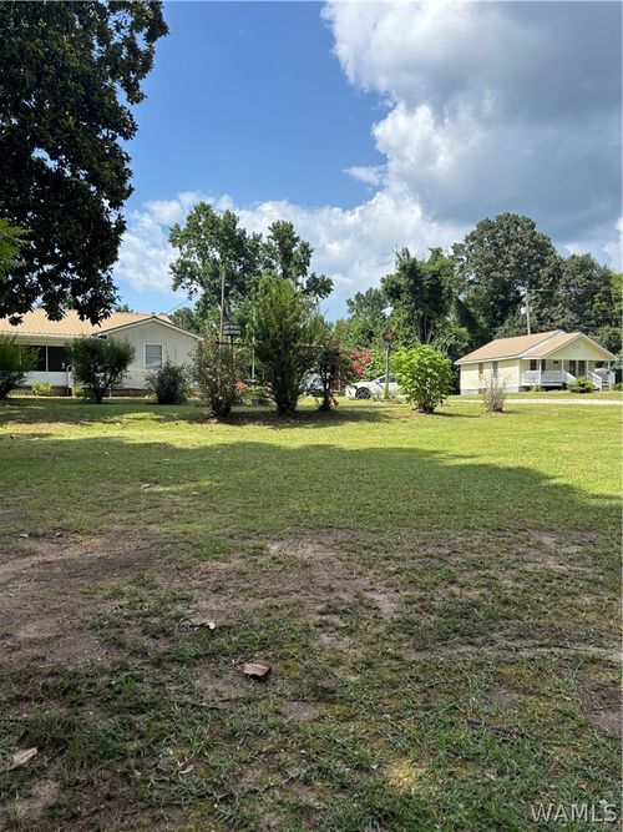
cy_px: 416
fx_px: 624
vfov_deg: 67.3
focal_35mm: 26
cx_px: 312
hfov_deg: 53.0
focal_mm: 5.96
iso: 50
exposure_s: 1/2398
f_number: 1.6
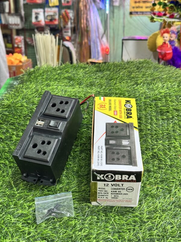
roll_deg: +0.0
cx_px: 90
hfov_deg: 30.3
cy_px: 121
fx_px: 335
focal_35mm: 48
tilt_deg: -16.3
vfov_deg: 39.7
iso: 250
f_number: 1.78
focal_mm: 6.76
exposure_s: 1/33
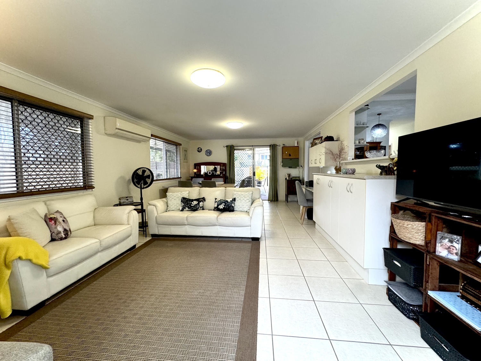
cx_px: 240
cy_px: 180
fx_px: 195
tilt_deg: -2.9
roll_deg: +1.0
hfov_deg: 102.1
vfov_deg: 85.7
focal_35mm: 14
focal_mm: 2.22
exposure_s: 1/100
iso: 320
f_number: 2.2
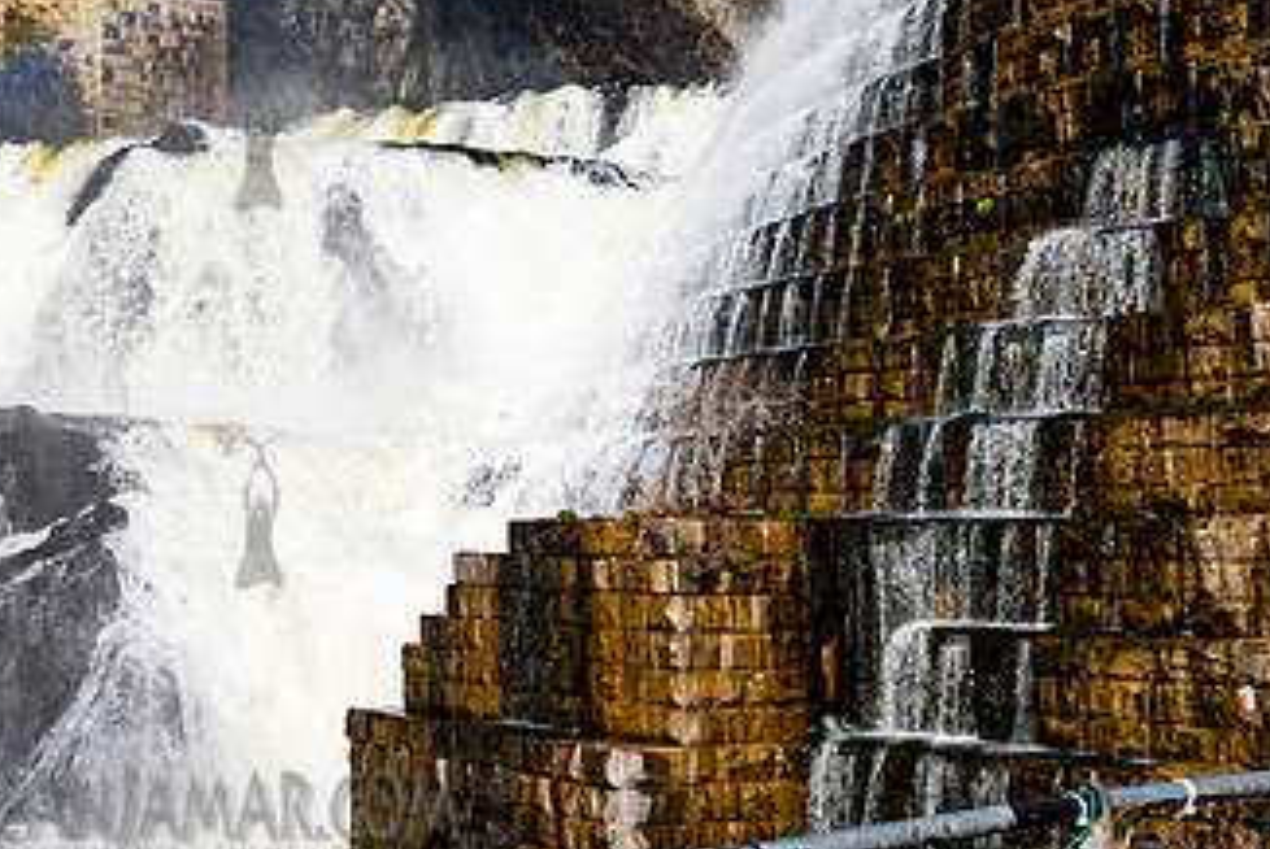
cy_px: 142
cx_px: 257
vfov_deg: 21.0
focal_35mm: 64
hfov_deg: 30.6
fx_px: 2260
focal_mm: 24
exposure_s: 1/3200
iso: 125
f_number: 3.5
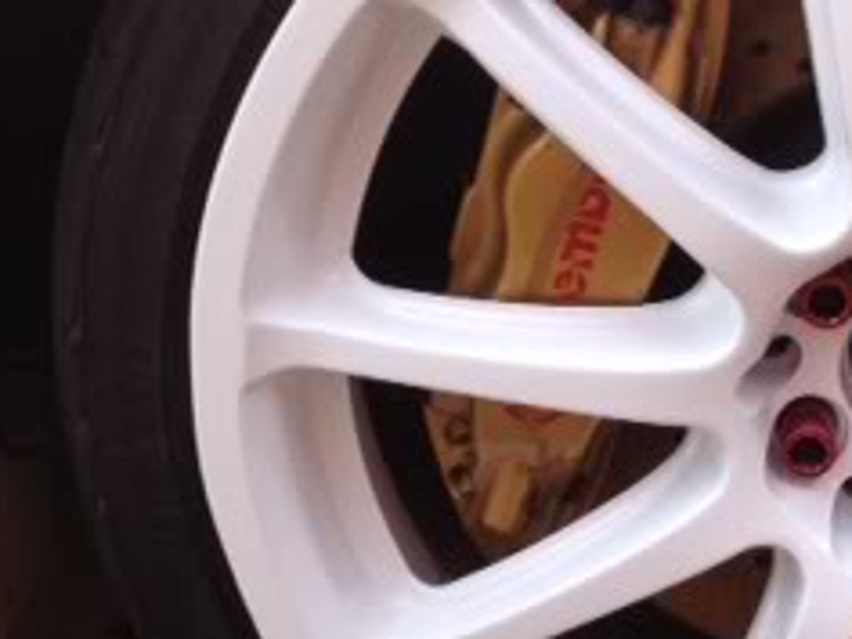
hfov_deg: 20.0
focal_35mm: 95
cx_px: 845
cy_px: 289
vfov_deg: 15.6
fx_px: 2338
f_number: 2.4
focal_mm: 4.3
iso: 64
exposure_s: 1/480
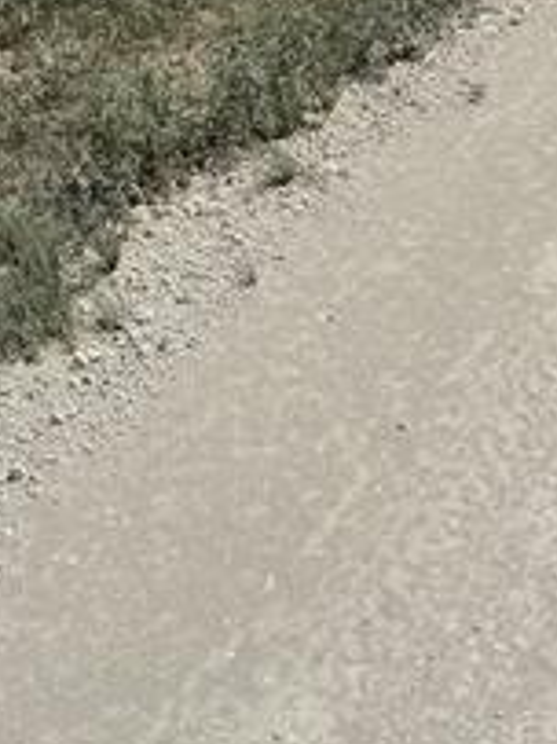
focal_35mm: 91
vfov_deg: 20.9
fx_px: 1954
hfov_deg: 16.1
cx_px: 440
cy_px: 7
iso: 64
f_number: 1.78
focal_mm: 6.76
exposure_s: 1/14286
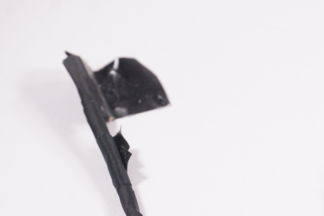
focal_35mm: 126
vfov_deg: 10.8
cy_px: 176
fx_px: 1133
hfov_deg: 16.2
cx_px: 245
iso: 1250
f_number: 8
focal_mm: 50
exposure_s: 1/250
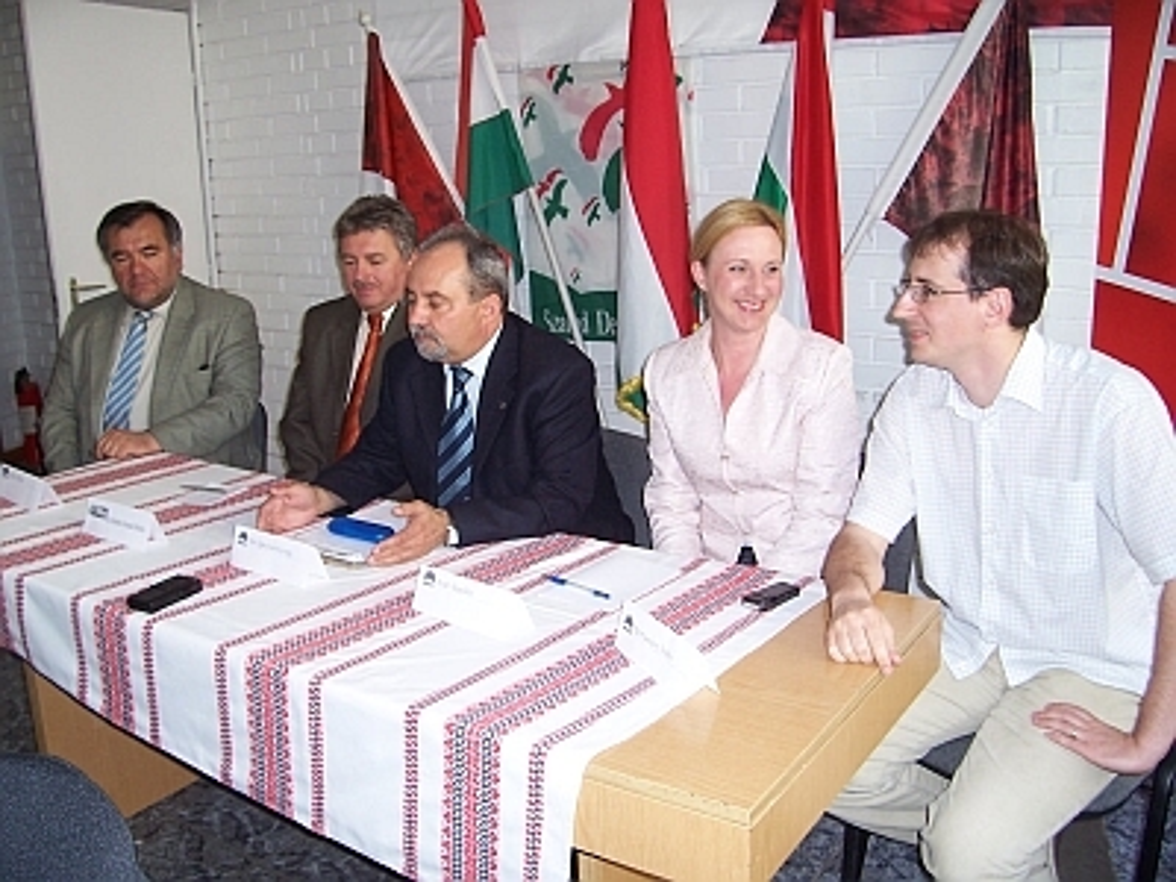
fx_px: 1155
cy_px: 441
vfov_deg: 41.8
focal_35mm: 34
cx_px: 588
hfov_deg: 54.0
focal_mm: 5.6
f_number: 2.7
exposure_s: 1/60
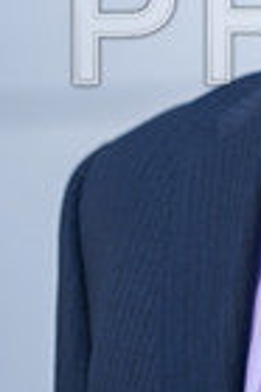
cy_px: 25
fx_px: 5156
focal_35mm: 473
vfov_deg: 4.4
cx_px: 396
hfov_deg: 2.9
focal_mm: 147
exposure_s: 1/125
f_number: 4
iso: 125
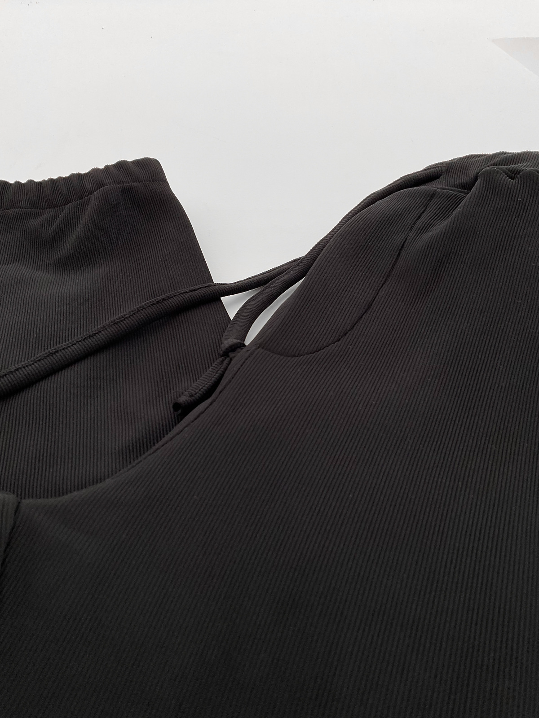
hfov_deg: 48.2
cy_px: 359
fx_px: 602
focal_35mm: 29
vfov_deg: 61.7
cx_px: 270
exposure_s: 1/120
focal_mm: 3
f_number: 1.8
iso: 40
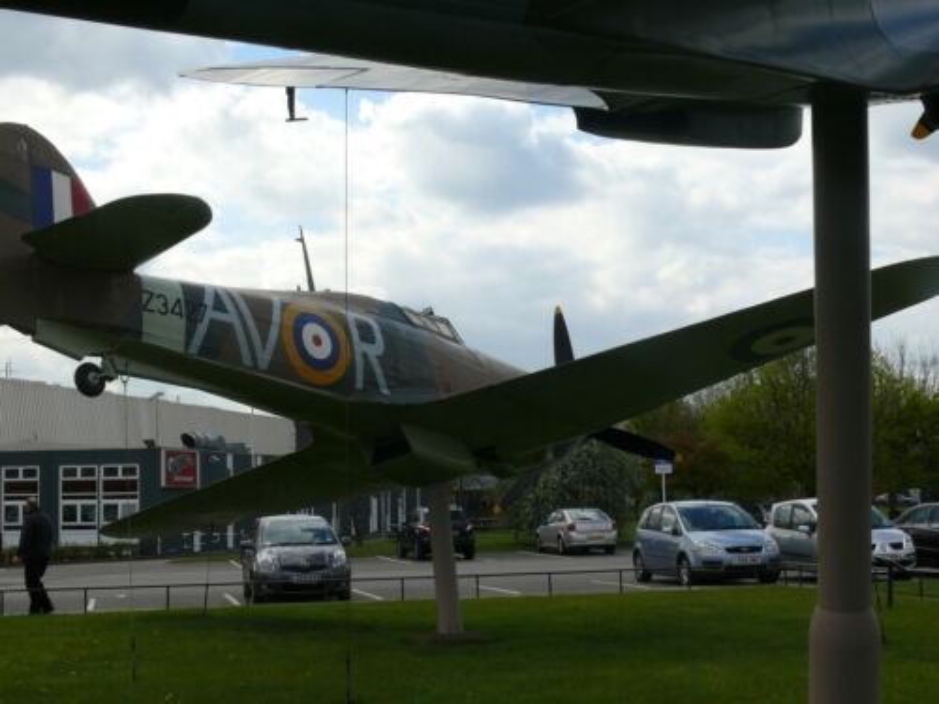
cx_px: 470
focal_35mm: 51
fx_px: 1383
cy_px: 352
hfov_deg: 37.5
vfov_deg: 28.6
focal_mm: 9.3
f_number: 6.3
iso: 100
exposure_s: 1/400
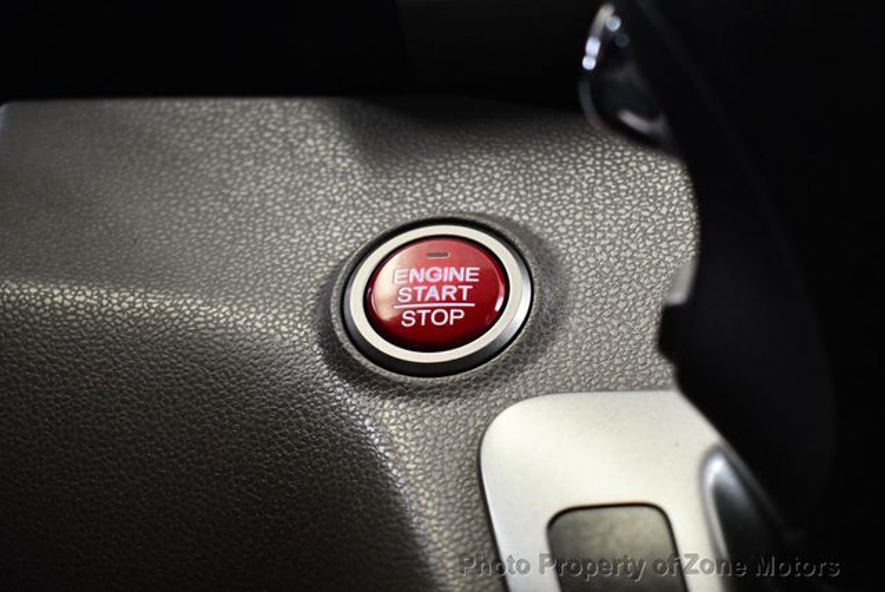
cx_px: 442
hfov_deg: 28.0
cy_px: 296
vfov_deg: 19.0
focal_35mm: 72
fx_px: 1772
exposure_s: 1/60
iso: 3200
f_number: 4.8
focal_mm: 36
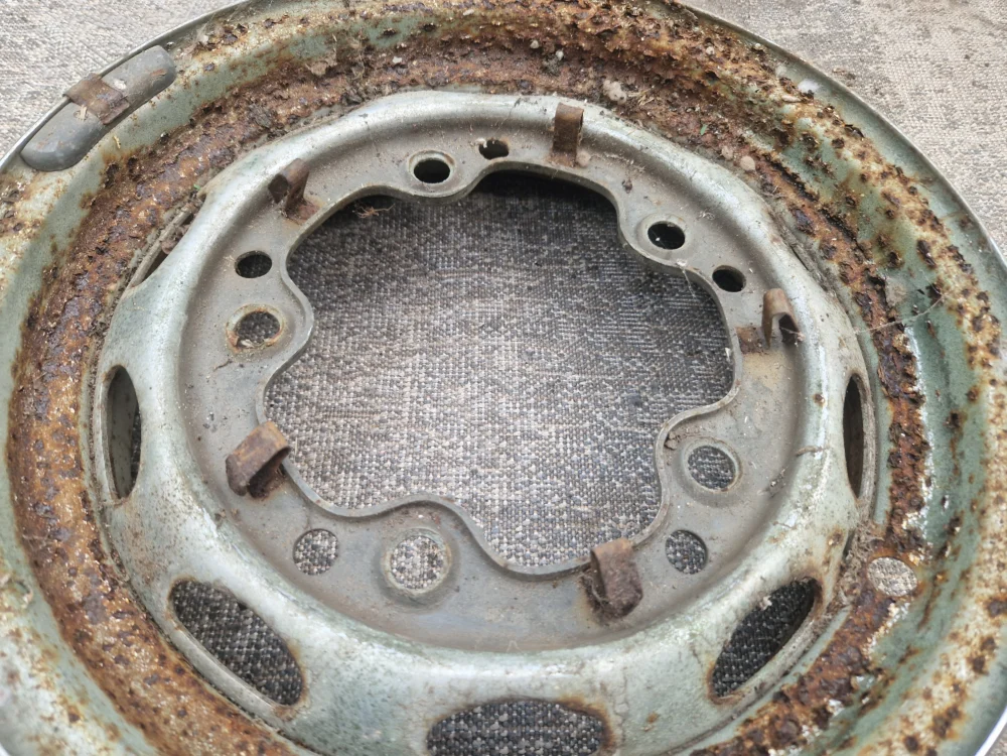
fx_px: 669
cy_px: 378
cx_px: 504
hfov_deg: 73.9
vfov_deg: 58.9
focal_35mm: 23
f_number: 1.8
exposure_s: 1/294
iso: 50
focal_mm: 5.4
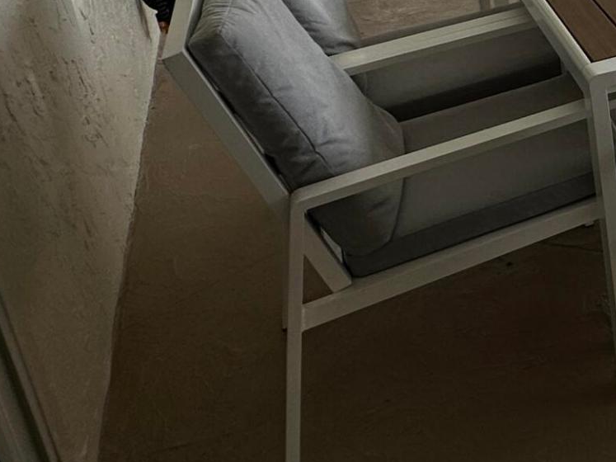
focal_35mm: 54
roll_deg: +0.4
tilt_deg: -16.0
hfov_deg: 23.9
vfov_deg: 24.4
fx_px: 961
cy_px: -101
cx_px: 1020
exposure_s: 1/779
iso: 40
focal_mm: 2.22
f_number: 2.2
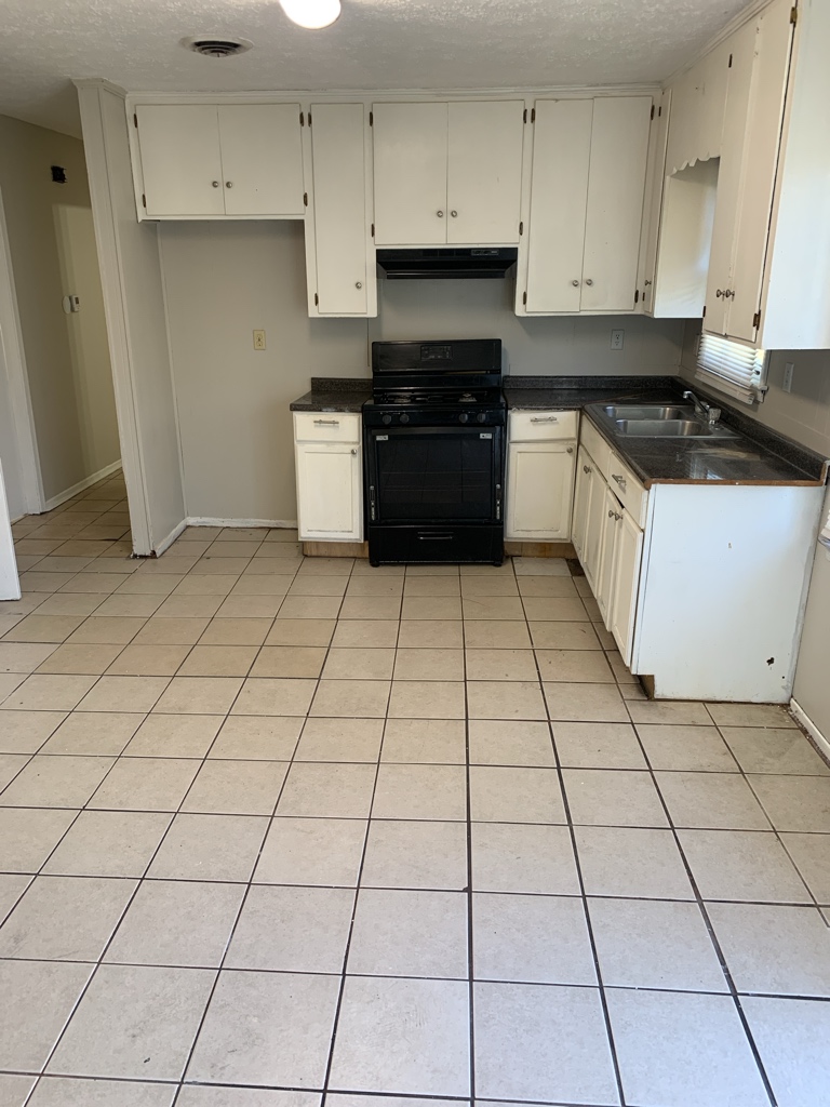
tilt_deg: -18.8
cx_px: 415
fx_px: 831
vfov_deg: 67.3
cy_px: 554
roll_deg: +0.0
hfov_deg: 53.1
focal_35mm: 26
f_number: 1.8
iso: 64
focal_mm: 4.25
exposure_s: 1/60
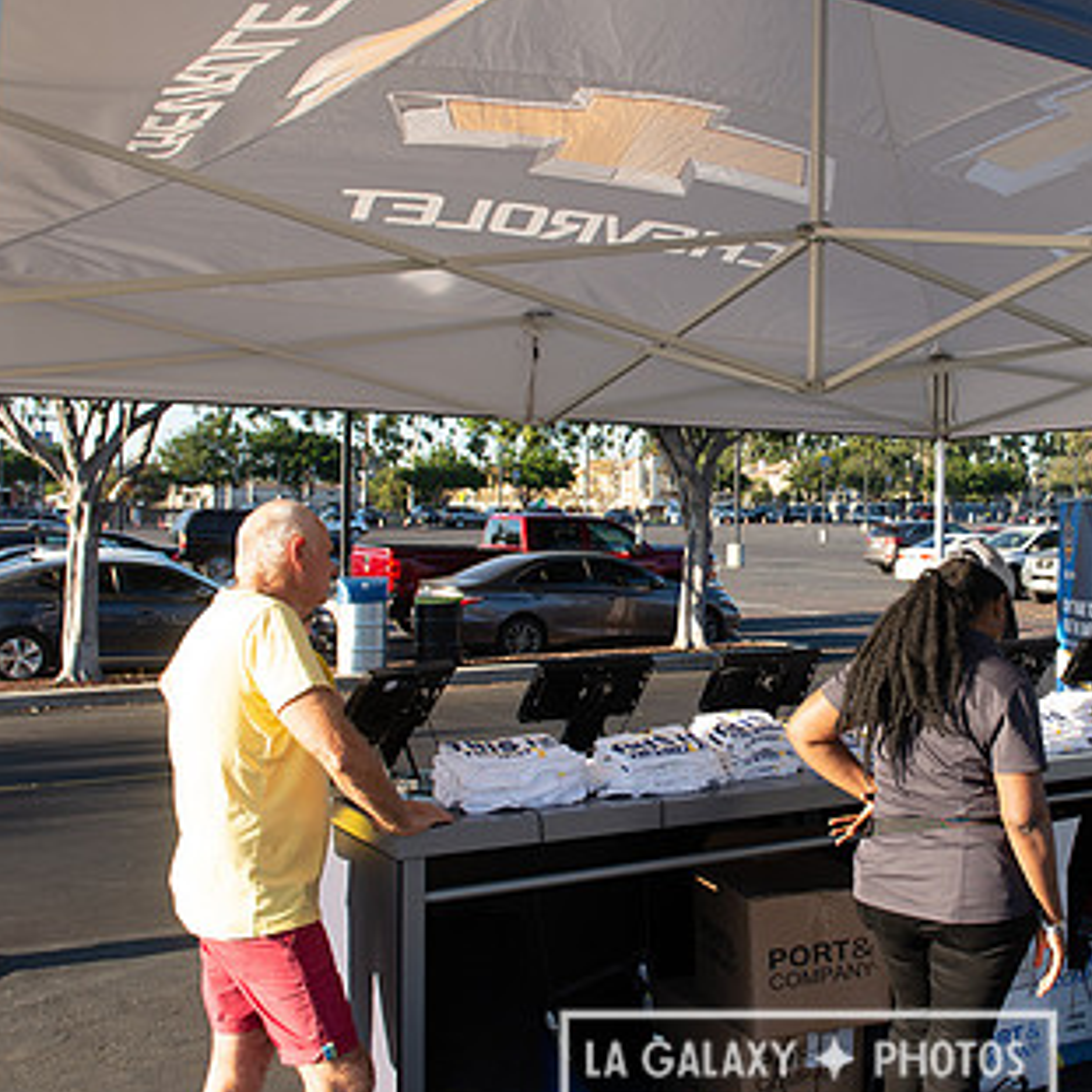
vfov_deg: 43.9
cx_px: 808
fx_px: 1356
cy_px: 532
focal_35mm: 38
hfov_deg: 42.6
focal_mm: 24
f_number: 4.5
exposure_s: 1/640
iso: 220
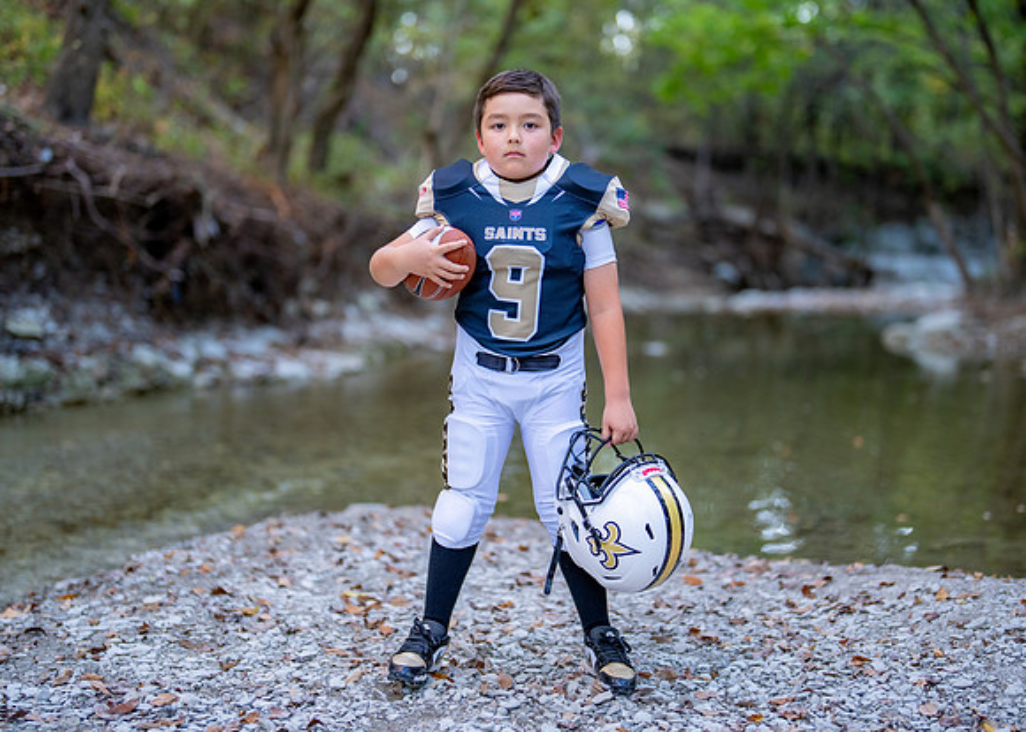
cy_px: 348
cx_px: 529
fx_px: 1761
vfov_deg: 23.5
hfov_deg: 32.5
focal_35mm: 60
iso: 500
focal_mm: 50
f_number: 1.2
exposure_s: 1/500
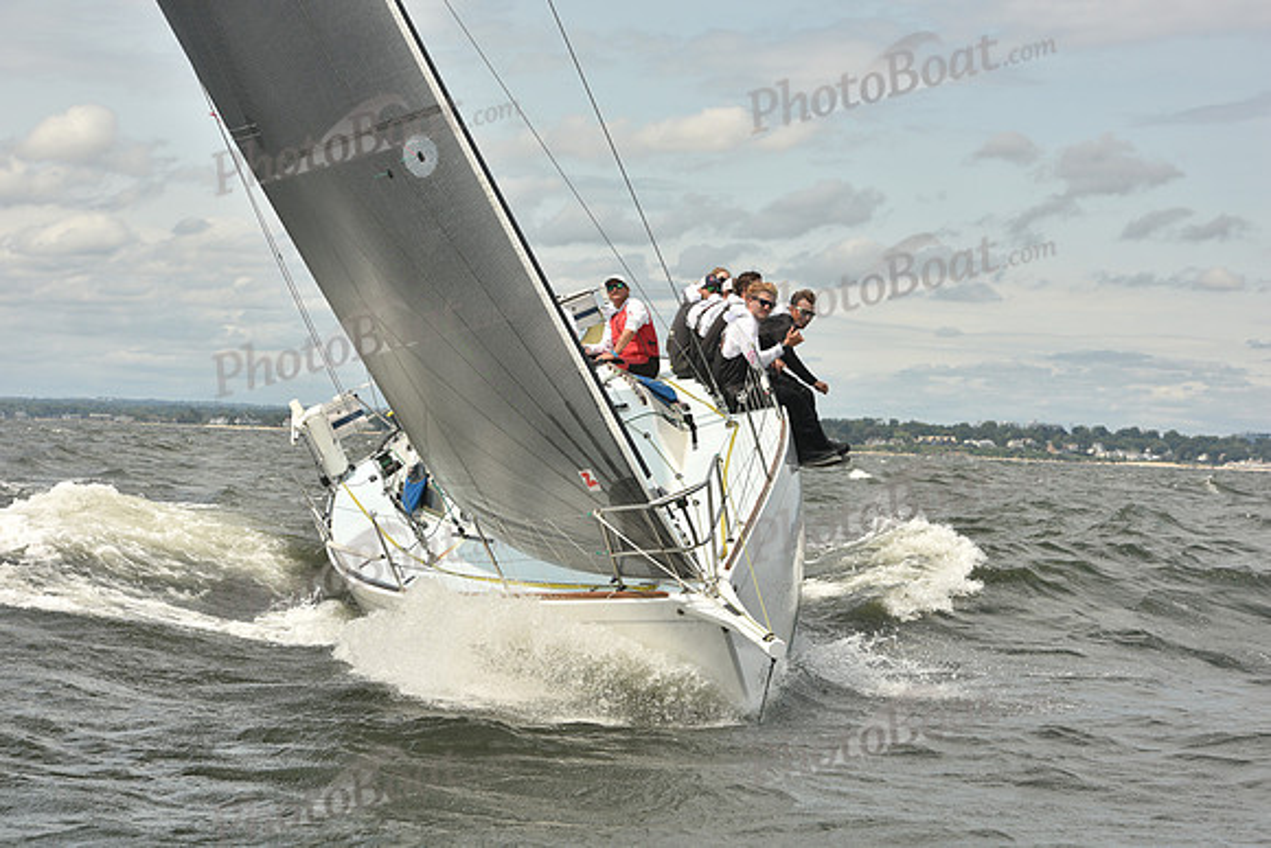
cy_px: 424
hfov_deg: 22.1
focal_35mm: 92
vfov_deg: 14.9
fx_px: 3249
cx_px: 636
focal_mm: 92
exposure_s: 1/800
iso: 250
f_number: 10
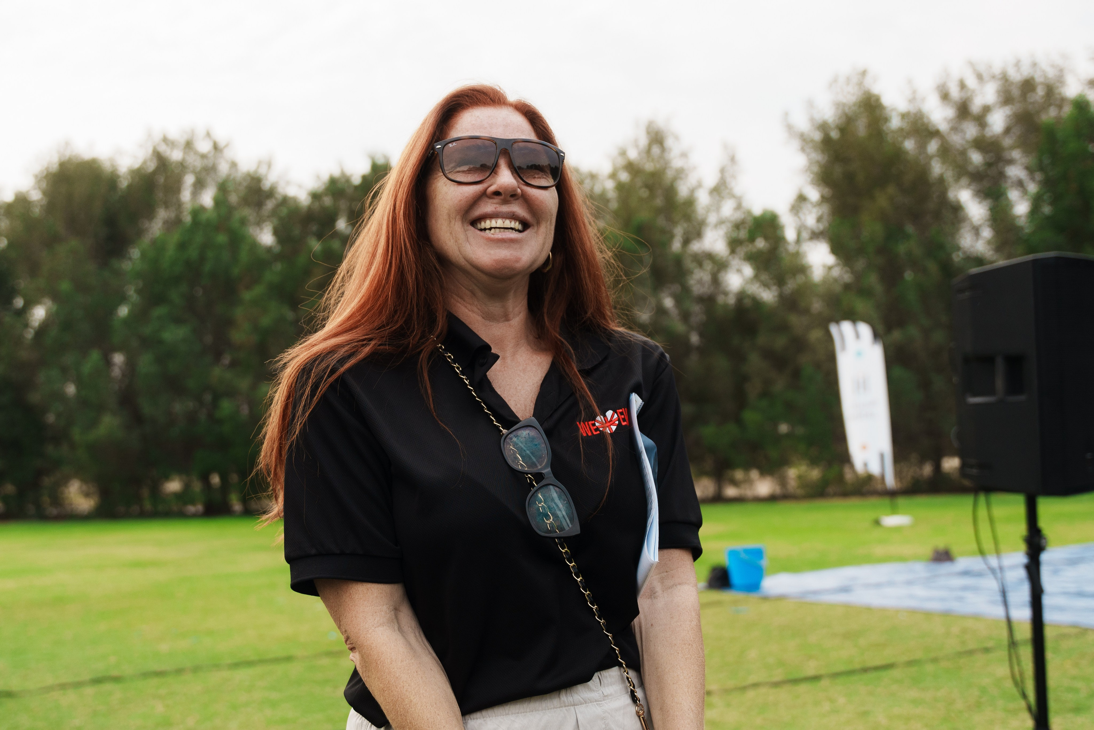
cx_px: 547
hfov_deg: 42.7
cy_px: 365
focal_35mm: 46
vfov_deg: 29.2
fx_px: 1398
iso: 400
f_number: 2.8
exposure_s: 1/1250
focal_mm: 30.7
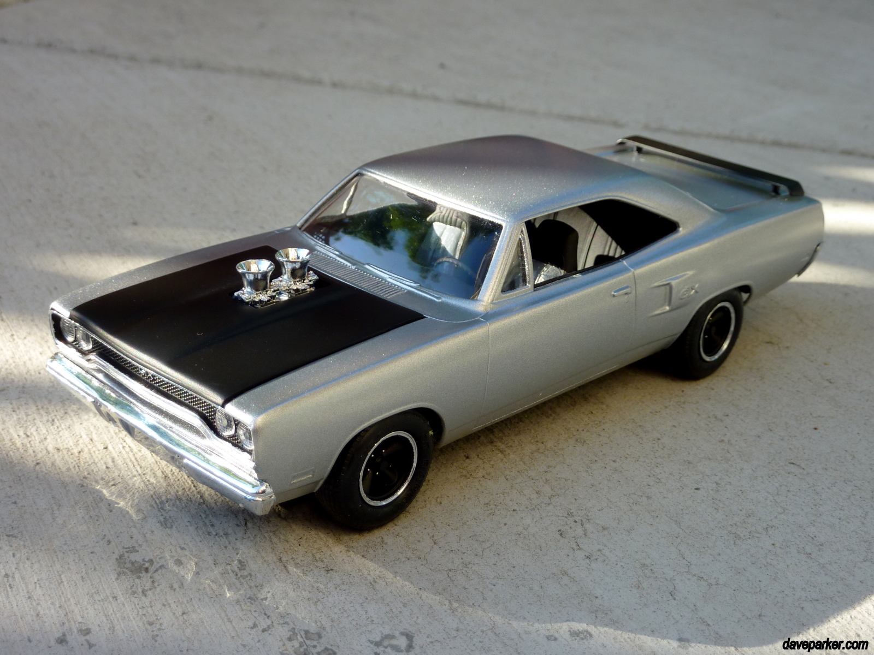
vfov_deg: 28.0
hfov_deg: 36.8
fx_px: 1313
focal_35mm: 52
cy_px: 328
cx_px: 437
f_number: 3.8
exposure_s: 1/125
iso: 80
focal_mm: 8.5
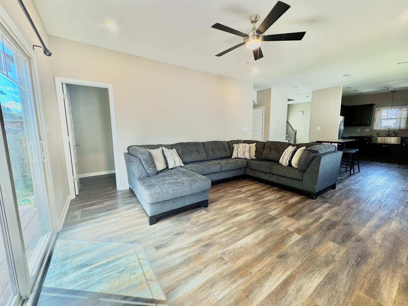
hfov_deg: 102.1
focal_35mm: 14
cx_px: 204
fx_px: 165
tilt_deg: -8.4
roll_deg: +0.7
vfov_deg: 85.7
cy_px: 153
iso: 80
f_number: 2.2
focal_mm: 2.22
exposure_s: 1/120
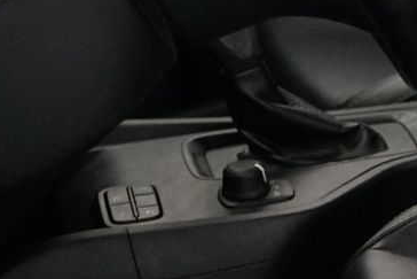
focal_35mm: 199
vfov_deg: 6.9
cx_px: 852
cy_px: -20
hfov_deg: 9.6
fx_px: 2306
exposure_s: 1/160
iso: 2500
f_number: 3.5
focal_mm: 29
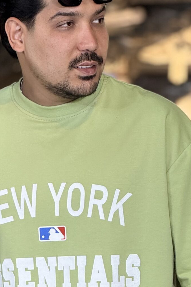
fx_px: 2500
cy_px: 278
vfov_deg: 6.5
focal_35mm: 314
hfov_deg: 4.4
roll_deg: -1.1
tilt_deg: -5.5
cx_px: 70
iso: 160
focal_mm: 15.66
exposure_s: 1/100
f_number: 2.8
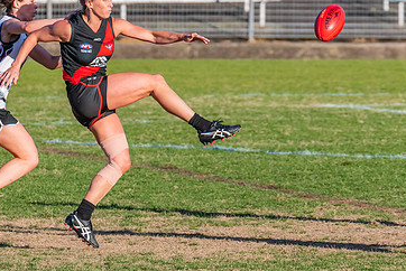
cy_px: 147
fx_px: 11952
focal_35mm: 1059
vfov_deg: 1.3
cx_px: 85
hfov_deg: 1.9
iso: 800
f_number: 9
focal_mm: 420
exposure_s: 1/1250
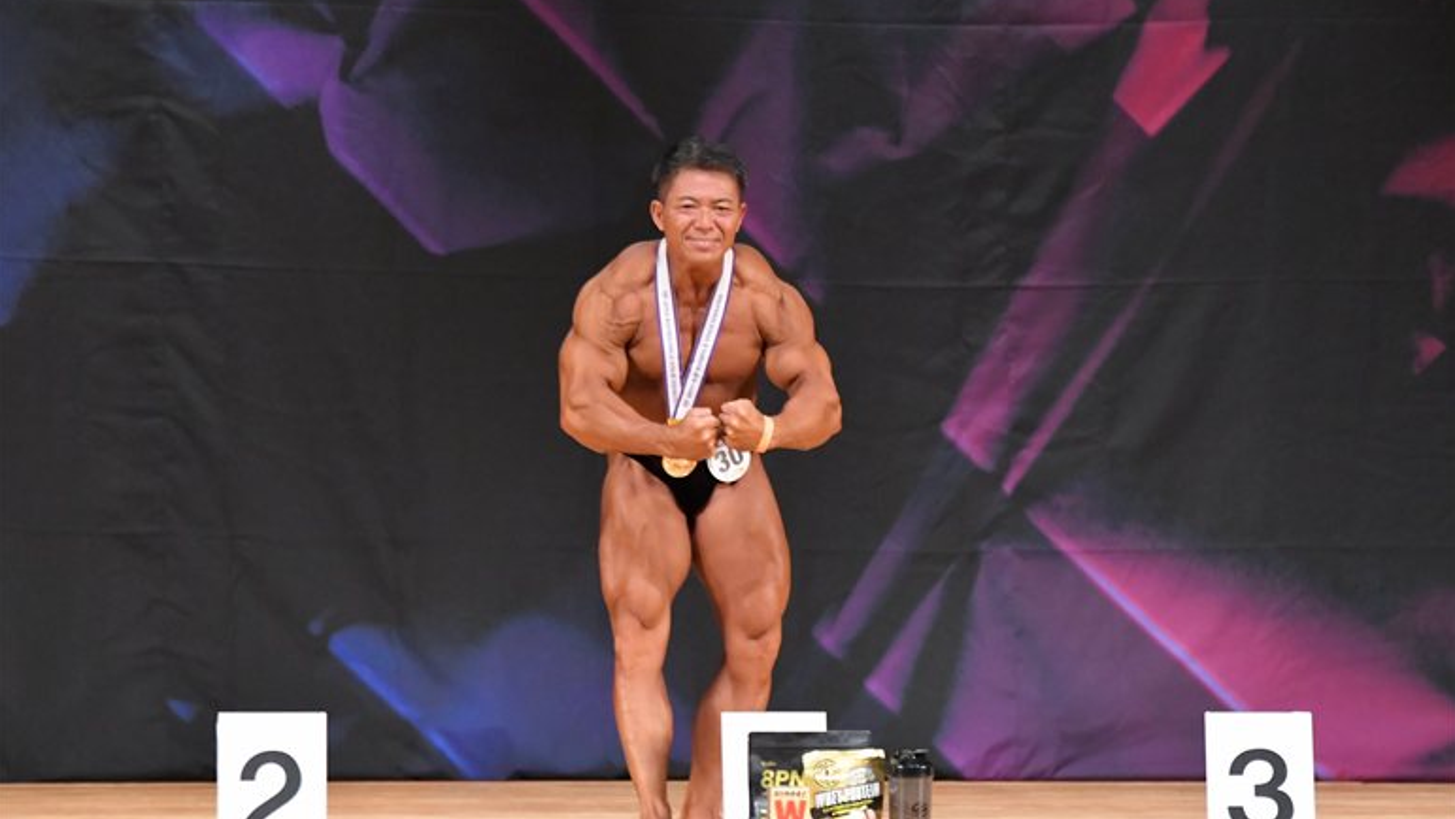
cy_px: 462
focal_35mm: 300
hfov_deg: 7.2
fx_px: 11576
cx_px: 728
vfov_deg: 4.1
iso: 6400
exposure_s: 1/400
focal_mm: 190
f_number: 5.6
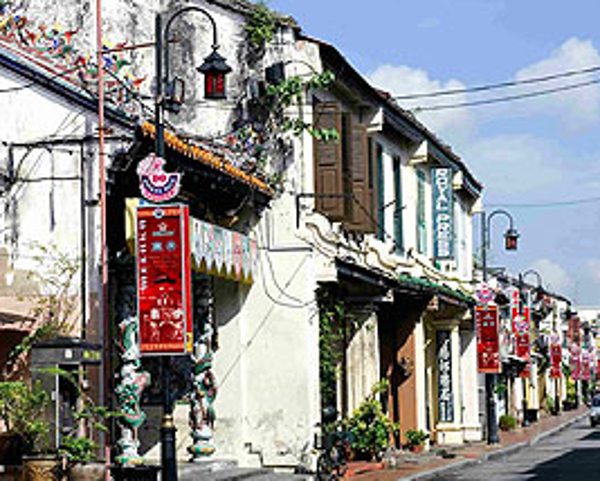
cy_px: 242
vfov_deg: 15.7
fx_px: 1742
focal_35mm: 98
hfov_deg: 19.4
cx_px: 169
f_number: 11
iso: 200
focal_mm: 62
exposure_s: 1/350
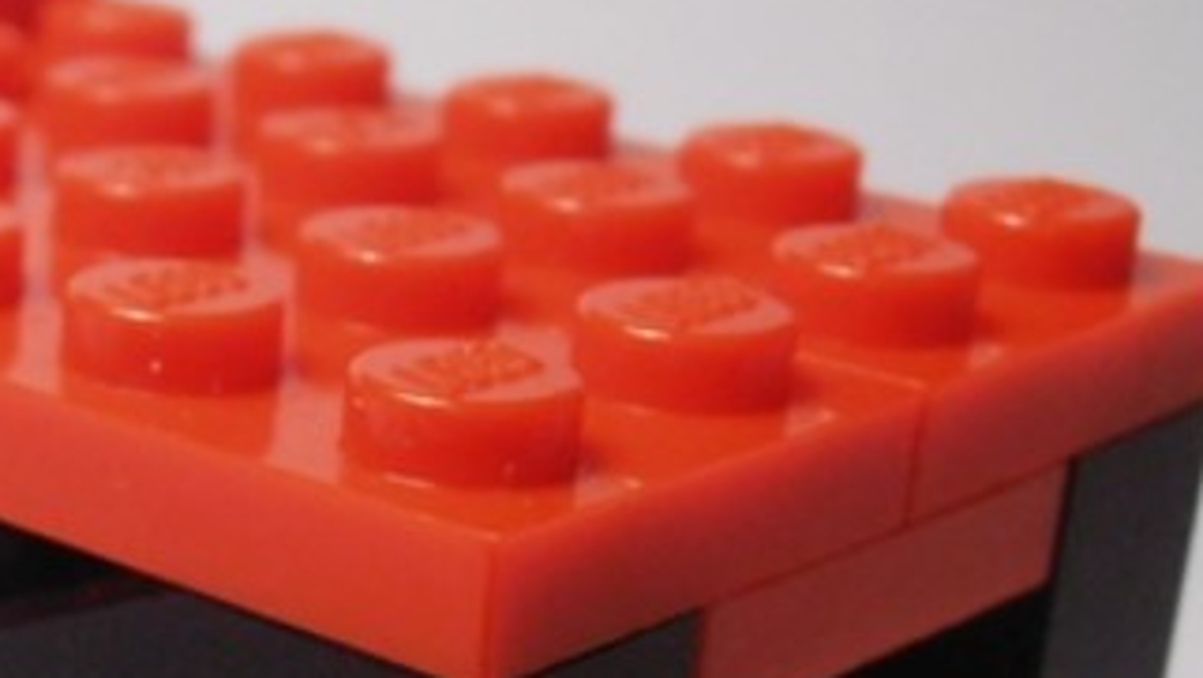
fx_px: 3607
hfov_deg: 18.3
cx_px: -67
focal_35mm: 113
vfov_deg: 10.5
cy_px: 848
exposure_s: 1/100
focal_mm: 6.61
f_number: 3.9
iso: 80
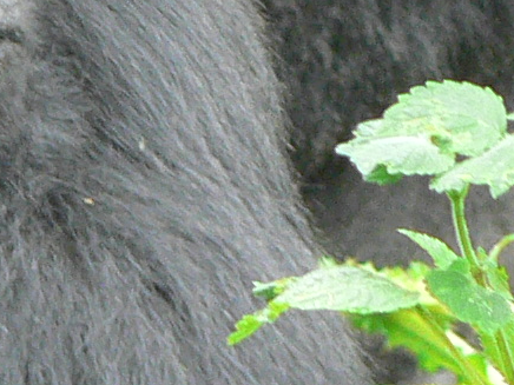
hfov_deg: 1.9
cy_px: -21
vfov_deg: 1.4
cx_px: -8
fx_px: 15873
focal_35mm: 1069
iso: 200
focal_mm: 30.4
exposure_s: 1/30
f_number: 3.3
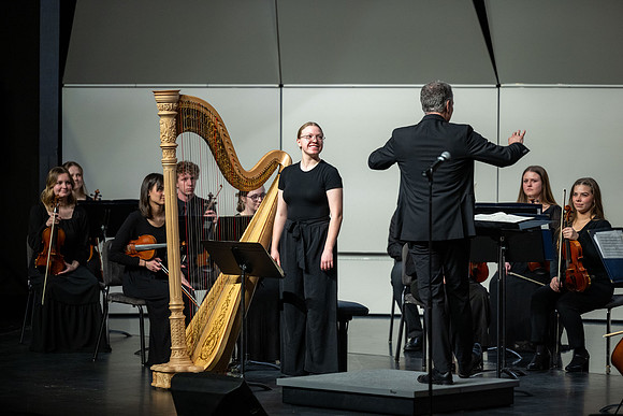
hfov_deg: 12.8
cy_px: 208
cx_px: 312
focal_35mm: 160
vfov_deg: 8.6
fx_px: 2769
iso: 1600
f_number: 2.8
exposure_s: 1/500
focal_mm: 160
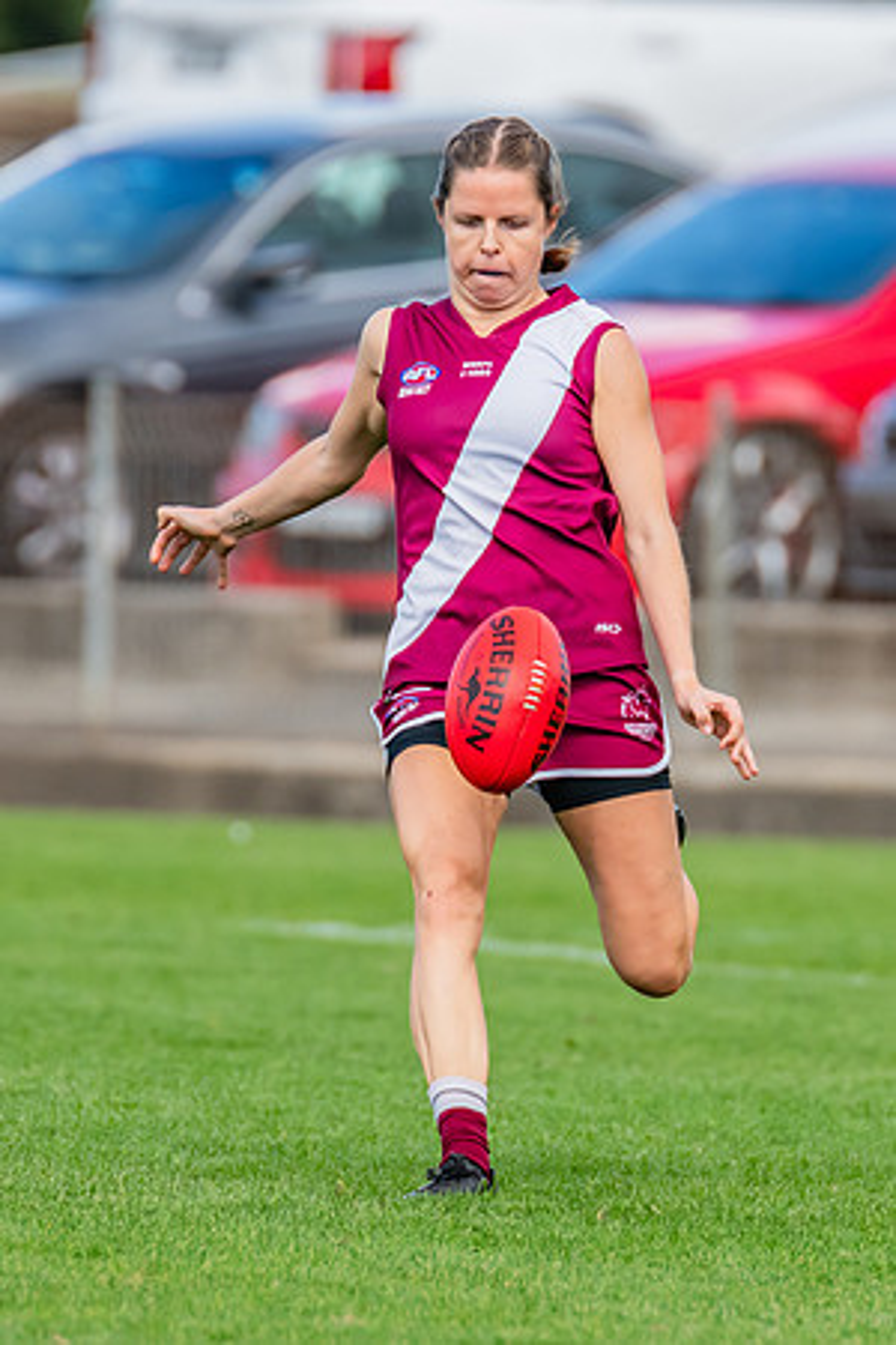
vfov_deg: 2.3
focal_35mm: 893
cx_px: 496
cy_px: 524
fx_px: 33333
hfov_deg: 1.5
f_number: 5.6
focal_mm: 420
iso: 800
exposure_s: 1/1600
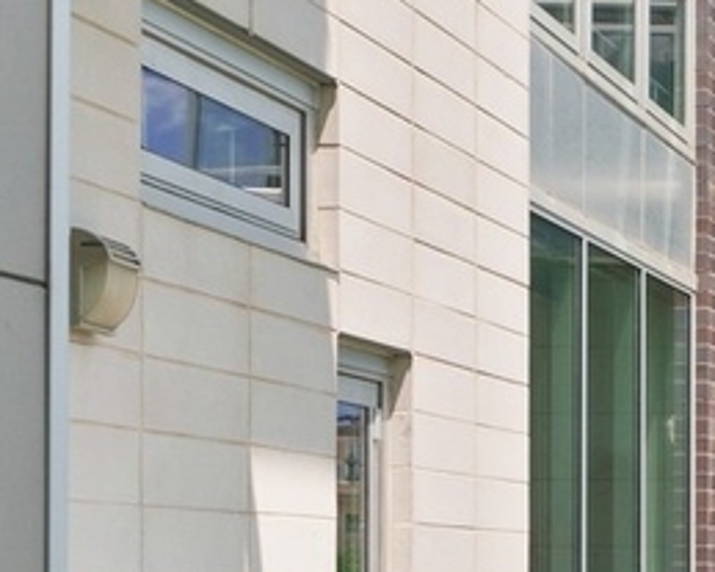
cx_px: 1326
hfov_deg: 16.6
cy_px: 553
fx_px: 1988
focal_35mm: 94
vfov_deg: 16.1
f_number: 7.1
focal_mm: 16
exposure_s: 1/2500
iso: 320
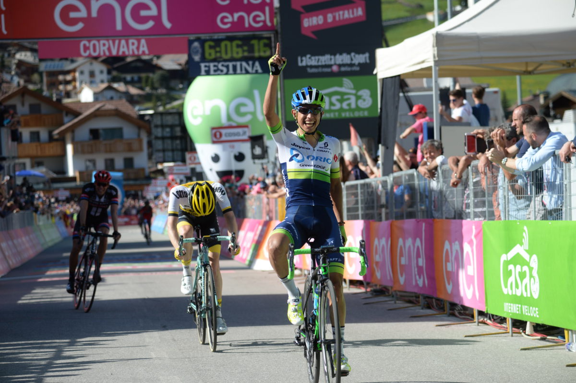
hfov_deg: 15.8
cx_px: 288
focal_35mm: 130
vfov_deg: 10.5
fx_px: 2079
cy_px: 192
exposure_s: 1/1600
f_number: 5.6
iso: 320
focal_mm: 130
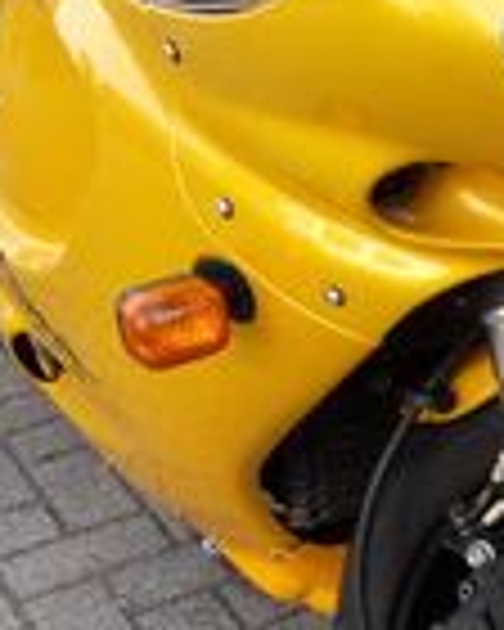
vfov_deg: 26.8
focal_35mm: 67
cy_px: 621
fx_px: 1249
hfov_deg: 21.3
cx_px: 594
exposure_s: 1/150
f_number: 3.3
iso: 80
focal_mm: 4.3
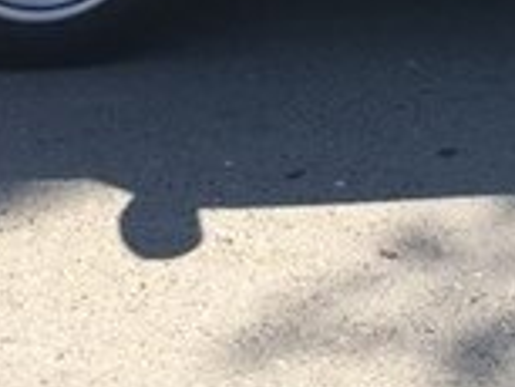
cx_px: 582
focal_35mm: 125
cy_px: -439
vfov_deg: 10.7
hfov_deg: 15.3
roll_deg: -4.6
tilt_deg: -8.0
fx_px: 1861
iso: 32
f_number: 2.2
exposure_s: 1/920
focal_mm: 4.15
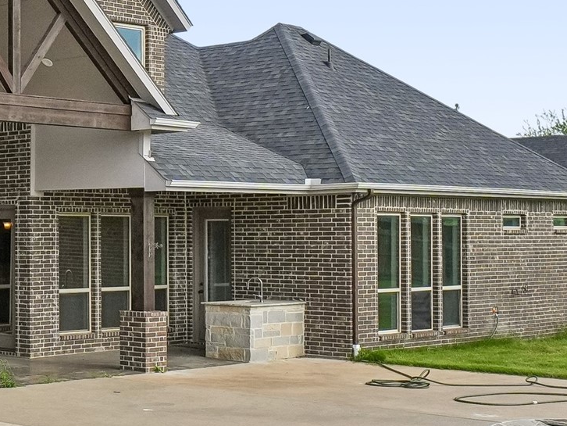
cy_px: 63
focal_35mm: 69
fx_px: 1131
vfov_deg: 21.0
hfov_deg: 25.2
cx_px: -119
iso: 400
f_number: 8
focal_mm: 16
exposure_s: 1/1000
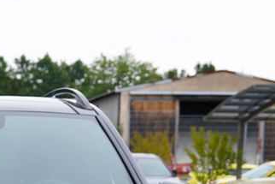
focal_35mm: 108
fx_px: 825
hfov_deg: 18.2
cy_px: 316
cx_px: -27
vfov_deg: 11.8
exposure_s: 1/40
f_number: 3.2
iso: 100
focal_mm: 29
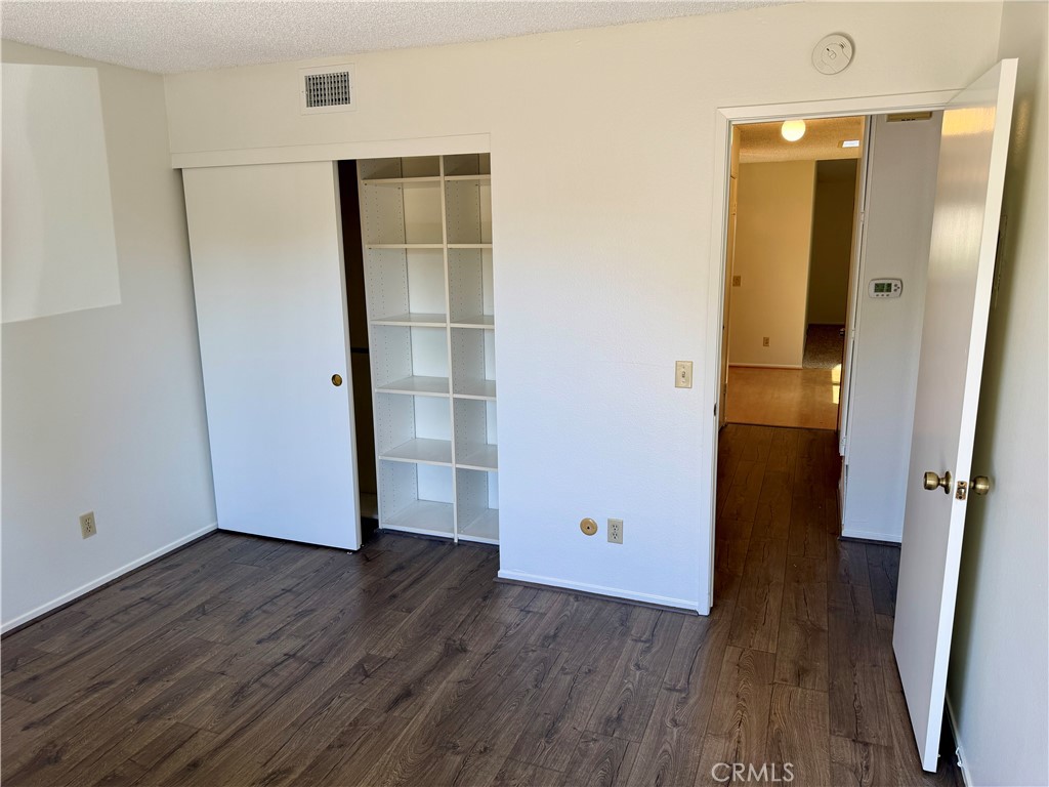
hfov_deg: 71.6
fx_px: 727
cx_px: 524
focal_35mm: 24
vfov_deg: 56.8
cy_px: 394
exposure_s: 1/131
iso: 50
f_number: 1.78
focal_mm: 6.76
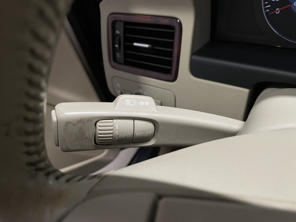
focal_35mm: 26
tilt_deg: -45.4
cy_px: 111
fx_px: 222
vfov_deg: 53.1
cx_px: 148
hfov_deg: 67.3
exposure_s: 1/50
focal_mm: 4.2
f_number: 1.6
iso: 80
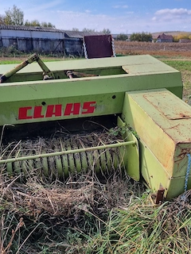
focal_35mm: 30
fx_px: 221
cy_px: 149
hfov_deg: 46.8
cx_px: 90
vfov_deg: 59.6
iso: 50
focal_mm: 6.7
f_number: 1.8
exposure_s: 1/769
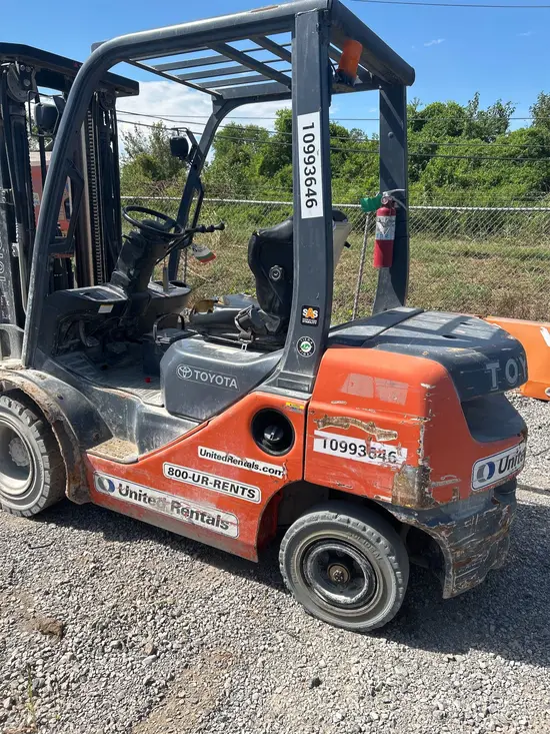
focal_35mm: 26
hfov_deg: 53.1
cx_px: 275
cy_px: 367
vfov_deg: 67.3
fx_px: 551
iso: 50
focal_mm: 5.7
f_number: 1.5
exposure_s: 1/3257
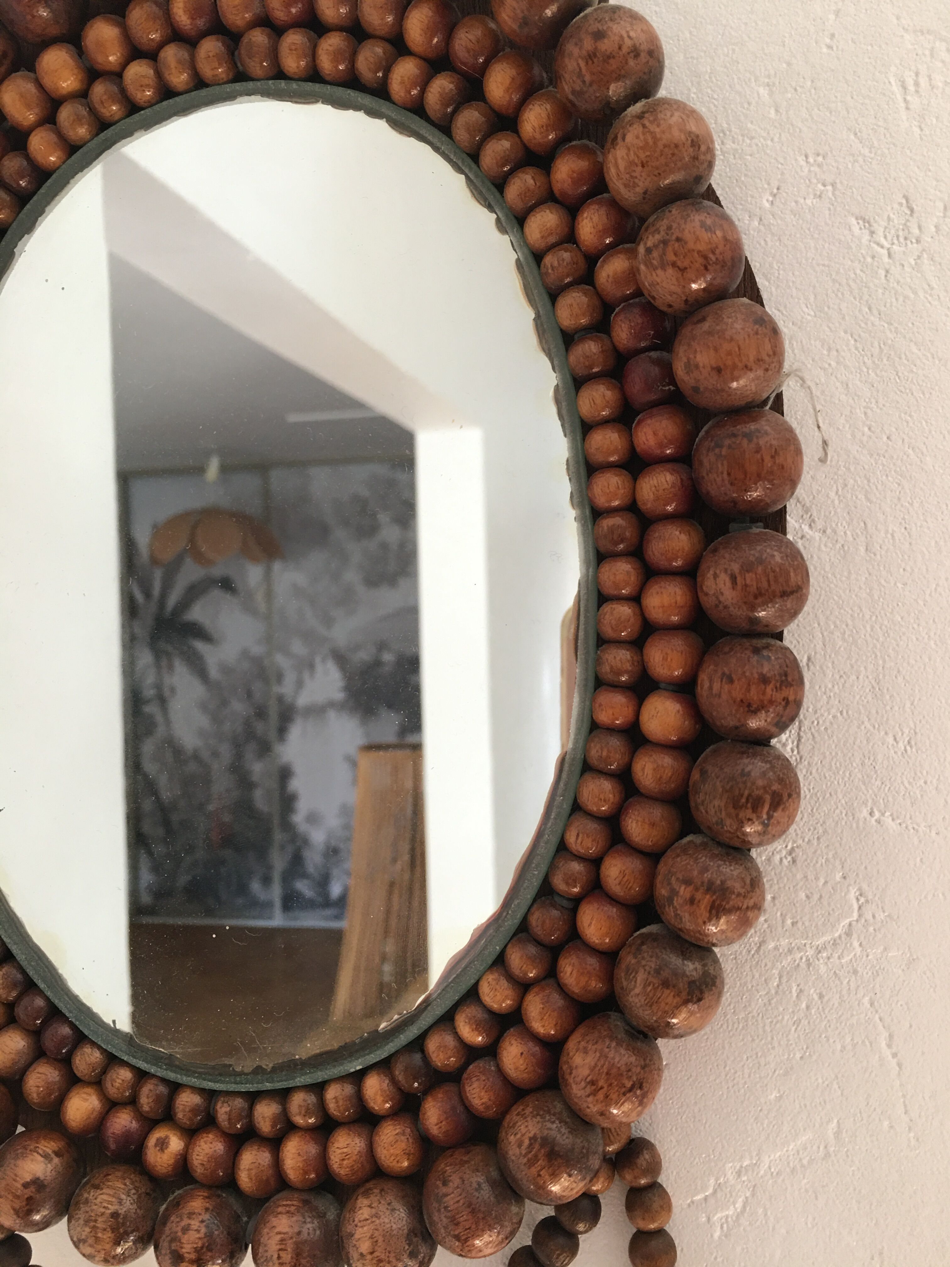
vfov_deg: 61.7
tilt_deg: +1.9
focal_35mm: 29
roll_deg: +0.9
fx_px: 1061
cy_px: 634
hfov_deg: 48.2
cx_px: 475
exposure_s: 1/33
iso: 50
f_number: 2.2
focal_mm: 4.15
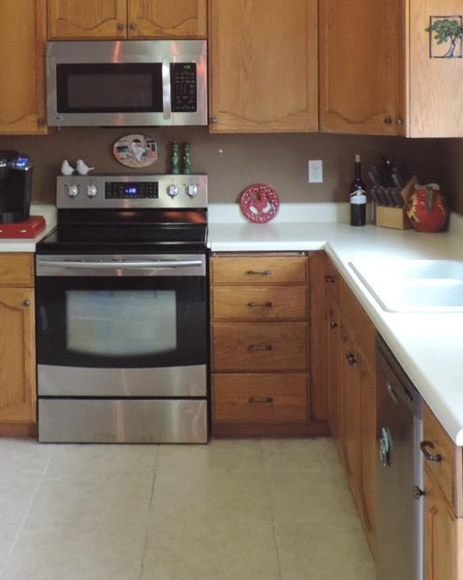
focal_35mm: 54
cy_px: 116
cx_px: 180
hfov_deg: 28.0
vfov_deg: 33.7
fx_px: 926
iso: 360
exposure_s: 1/30
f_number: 3
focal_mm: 4.3
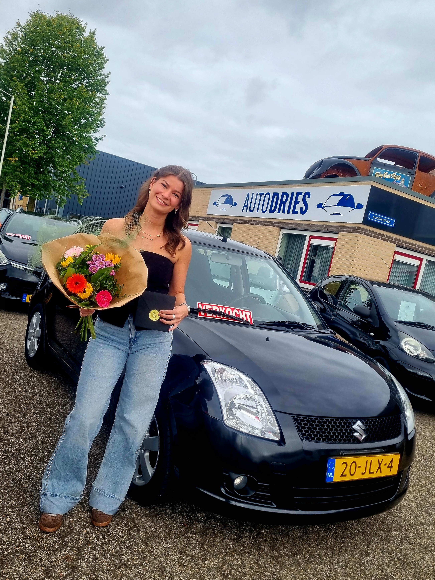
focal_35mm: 26
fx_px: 436
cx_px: 218
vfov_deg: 67.3
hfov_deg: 53.1
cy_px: 290
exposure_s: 1/1429
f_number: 1.8
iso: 50
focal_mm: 5.4
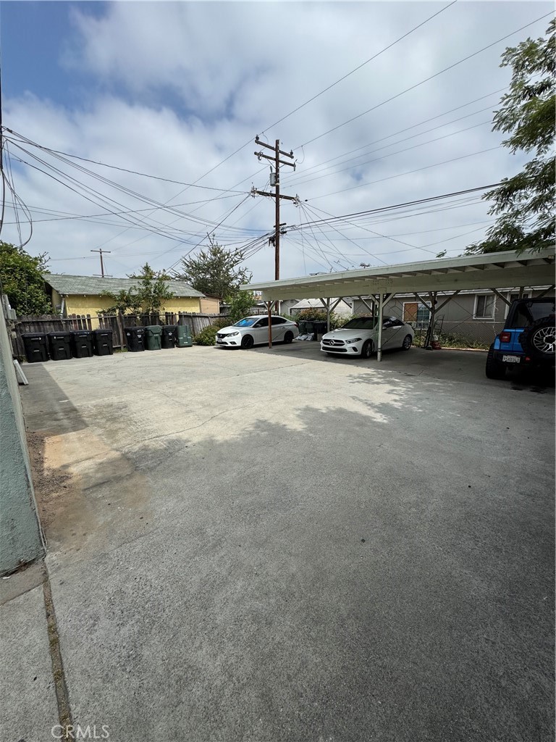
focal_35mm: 14
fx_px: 300
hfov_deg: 85.7
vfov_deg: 102.1
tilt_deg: -10.6
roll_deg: +0.0
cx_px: 278
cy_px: 371
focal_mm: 2.22
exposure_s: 1/2985
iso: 50
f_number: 2.2
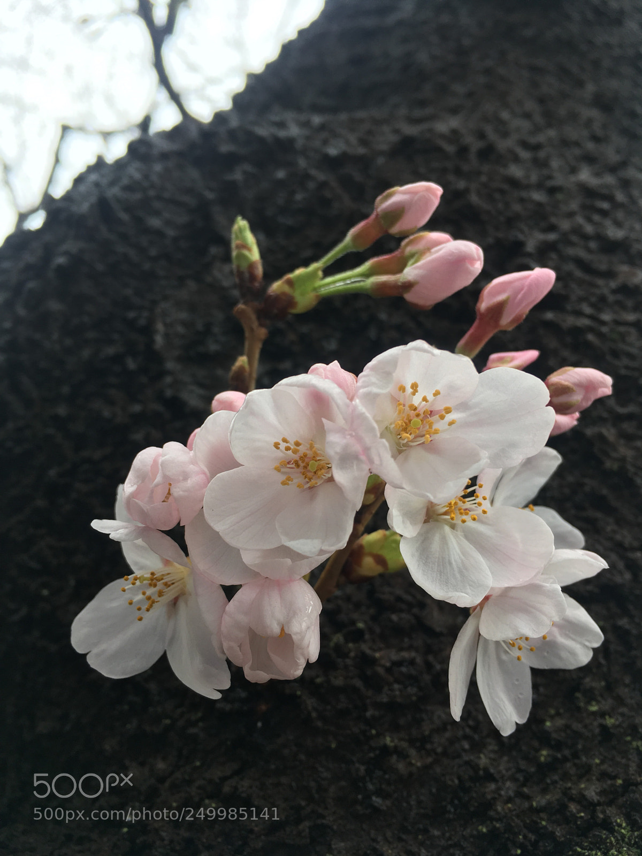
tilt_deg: +40.8
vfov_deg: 61.7
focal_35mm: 29
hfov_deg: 48.2
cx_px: 321
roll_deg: -19.3
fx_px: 717
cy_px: 428
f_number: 2.2
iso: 25
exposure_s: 1/185
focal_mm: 4.15
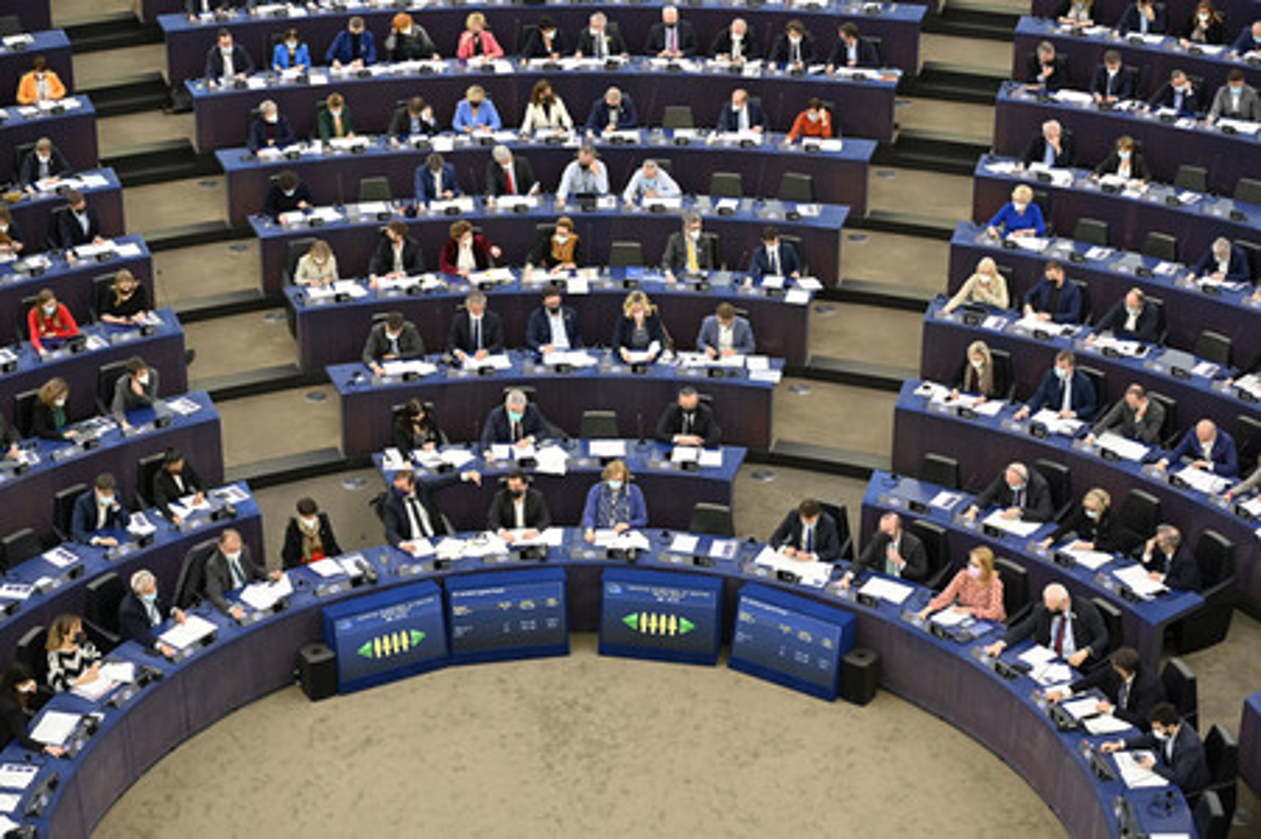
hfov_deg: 28.9
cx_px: 630
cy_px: 420
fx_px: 2450
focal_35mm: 70
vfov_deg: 19.4
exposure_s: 1/400
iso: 1250
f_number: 2.8
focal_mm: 70
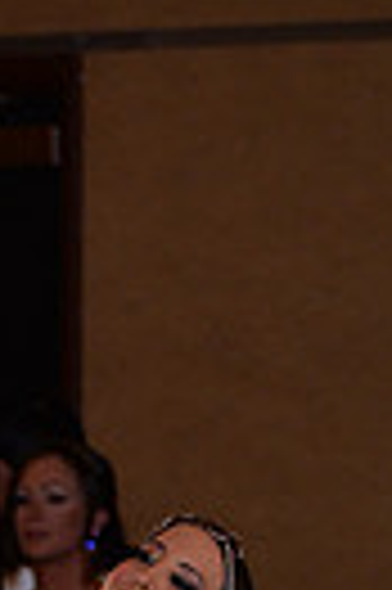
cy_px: 1261
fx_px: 14476
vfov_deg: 2.3
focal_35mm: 884
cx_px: -232
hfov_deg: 1.6
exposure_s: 1/250
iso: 2000
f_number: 5.6
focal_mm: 200
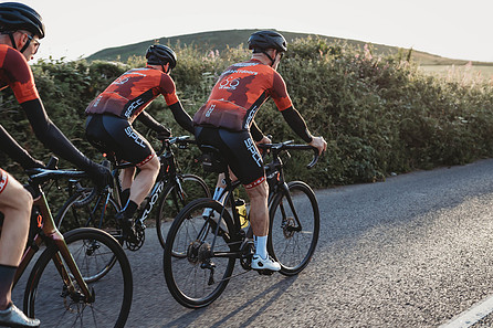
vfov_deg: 26.0
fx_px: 712
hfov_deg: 38.0
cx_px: 197
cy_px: 177
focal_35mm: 52
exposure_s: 1/200
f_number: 2.5
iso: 100
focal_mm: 40
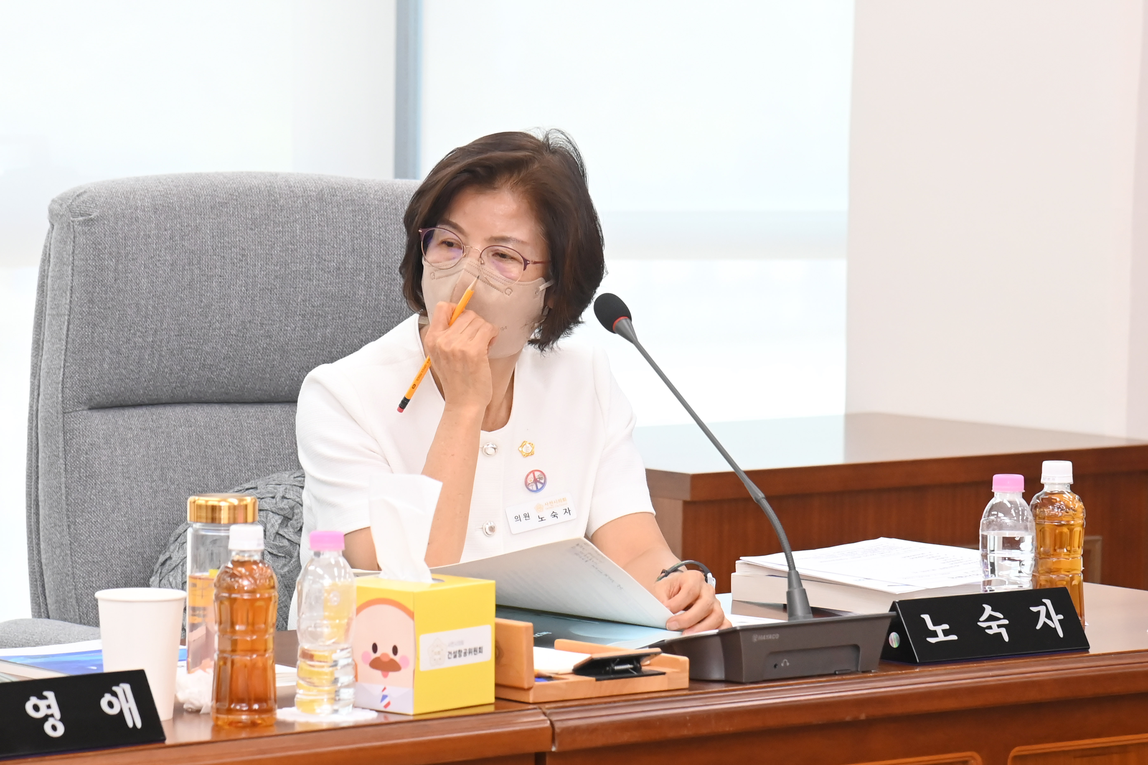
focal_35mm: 120
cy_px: 382
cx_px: 574
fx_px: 3826
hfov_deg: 17.1
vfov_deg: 11.4
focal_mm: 120
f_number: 6.3
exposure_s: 1/250
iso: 3200
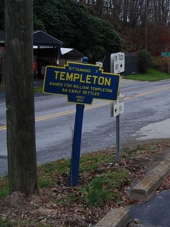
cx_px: 211
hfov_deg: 24.6
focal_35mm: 53
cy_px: 85
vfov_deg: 36.0
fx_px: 347
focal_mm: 18
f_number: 5.6
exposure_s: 1/125
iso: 125
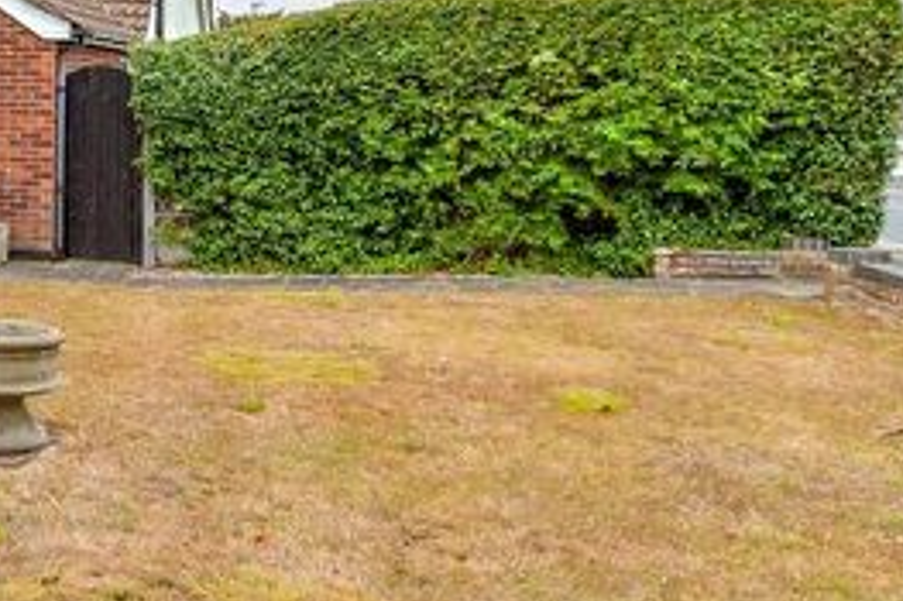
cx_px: -216
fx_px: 1404
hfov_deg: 29.8
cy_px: 115
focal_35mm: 56
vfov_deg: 23.8
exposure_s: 1/250
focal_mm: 14
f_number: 7.1
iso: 400
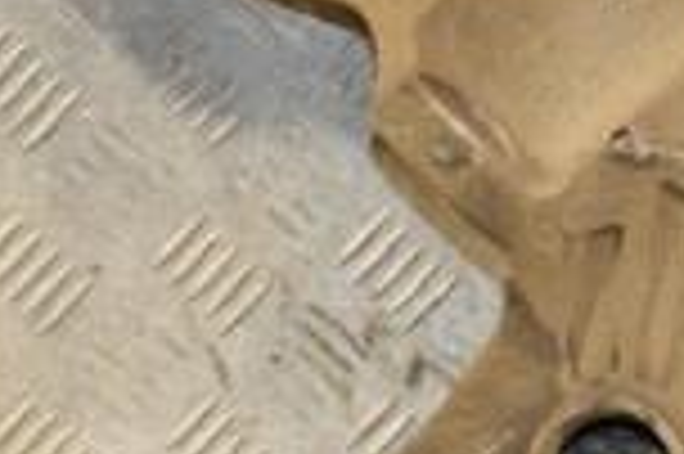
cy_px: 445
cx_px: 508
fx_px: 4726
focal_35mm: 249
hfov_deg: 8.3
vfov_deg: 5.5
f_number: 4.8
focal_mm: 42
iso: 800
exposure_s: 1/160
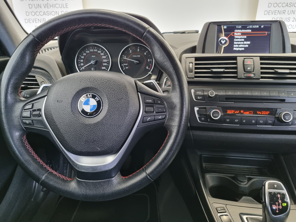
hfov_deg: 67.3
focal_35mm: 26
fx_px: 222
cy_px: 111
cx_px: 148
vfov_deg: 53.1
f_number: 1.8
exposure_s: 1/33
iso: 640
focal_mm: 5.4
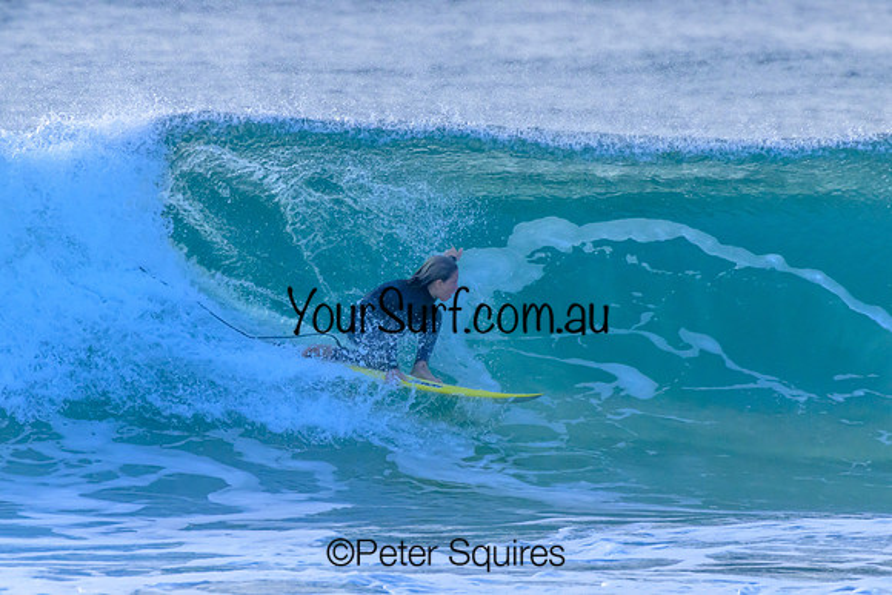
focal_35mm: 800
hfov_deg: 2.6
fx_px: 19826
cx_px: 446
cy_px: 298
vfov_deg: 1.7
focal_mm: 800
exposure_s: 1/2000
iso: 5000
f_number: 11
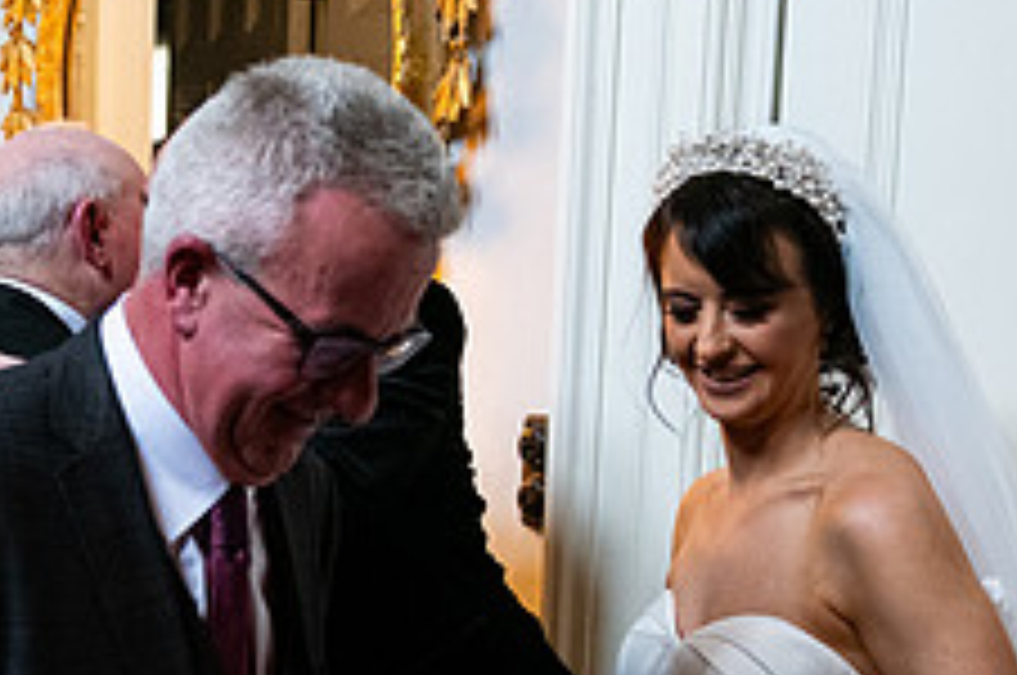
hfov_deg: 27.4
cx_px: 166
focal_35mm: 72
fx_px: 2031
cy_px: 551
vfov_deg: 18.7
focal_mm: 28
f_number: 3.5
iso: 1600
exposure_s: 1/160
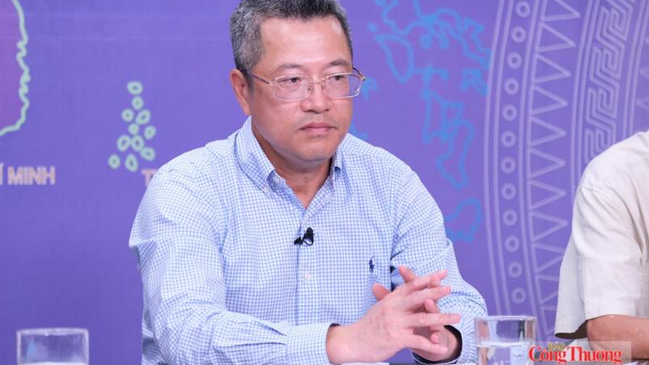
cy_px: 174
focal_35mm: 202
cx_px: 324
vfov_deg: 6.0
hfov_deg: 10.7
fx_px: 3477
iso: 1250
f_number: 4.4
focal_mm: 128
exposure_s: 1/125
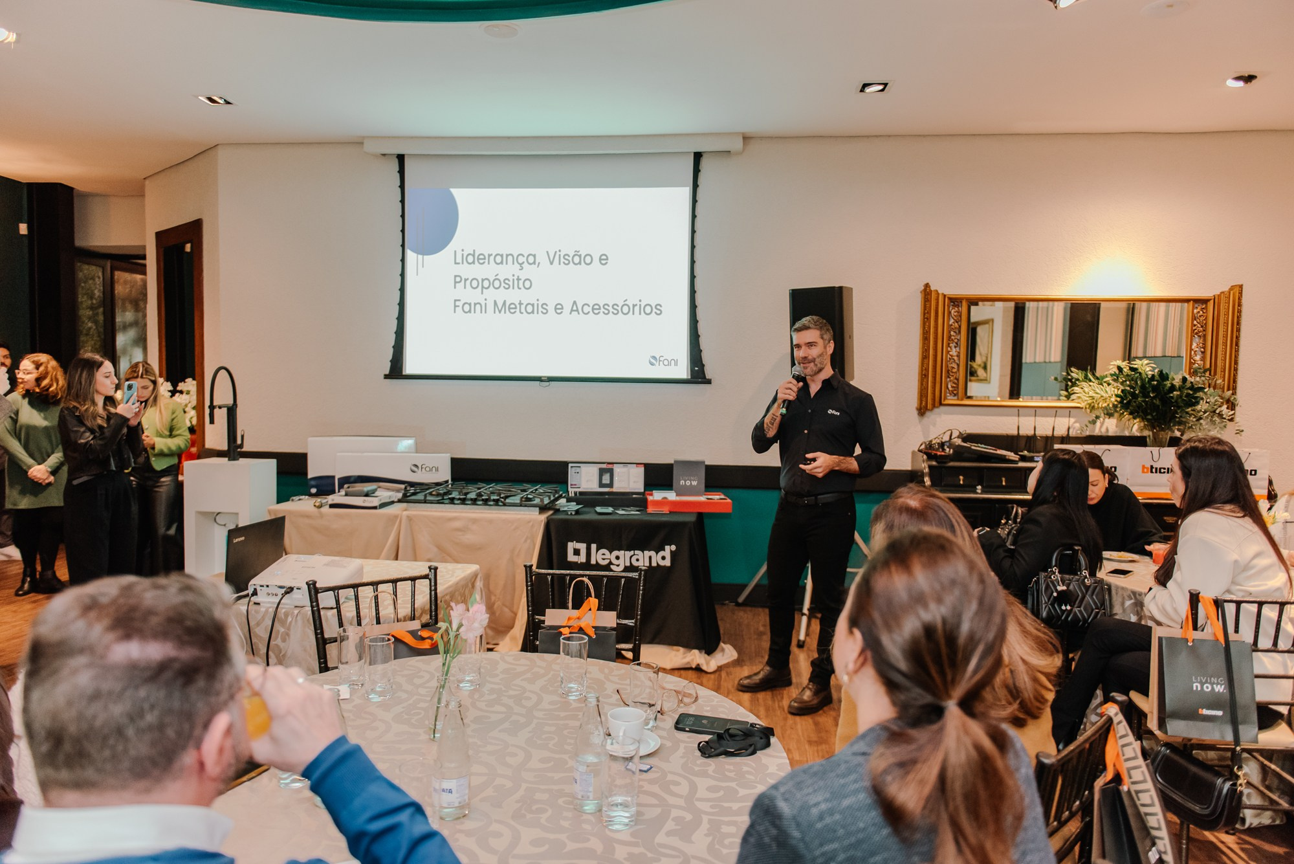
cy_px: 432
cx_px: 647
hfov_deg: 73.7
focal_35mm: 24
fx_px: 863
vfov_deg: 53.2
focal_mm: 24
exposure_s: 1/125
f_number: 2.8
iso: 2500
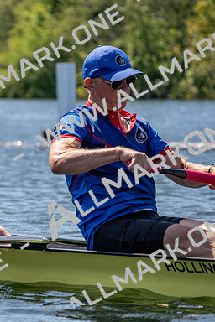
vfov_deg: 6.8
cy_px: 161
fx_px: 2705
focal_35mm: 302
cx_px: -24
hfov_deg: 4.5
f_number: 5.6
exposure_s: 1/2000
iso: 320
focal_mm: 200
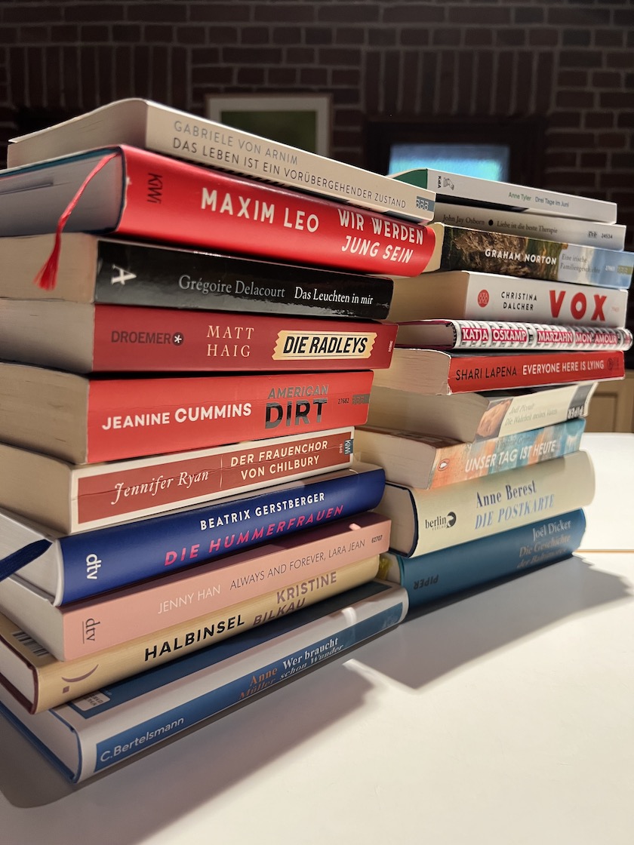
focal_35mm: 26
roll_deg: -1.3
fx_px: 635
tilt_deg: -6.4
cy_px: 422
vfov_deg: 67.3
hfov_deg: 53.1
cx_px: 317
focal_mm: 5.7
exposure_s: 1/58
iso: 200
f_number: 1.5
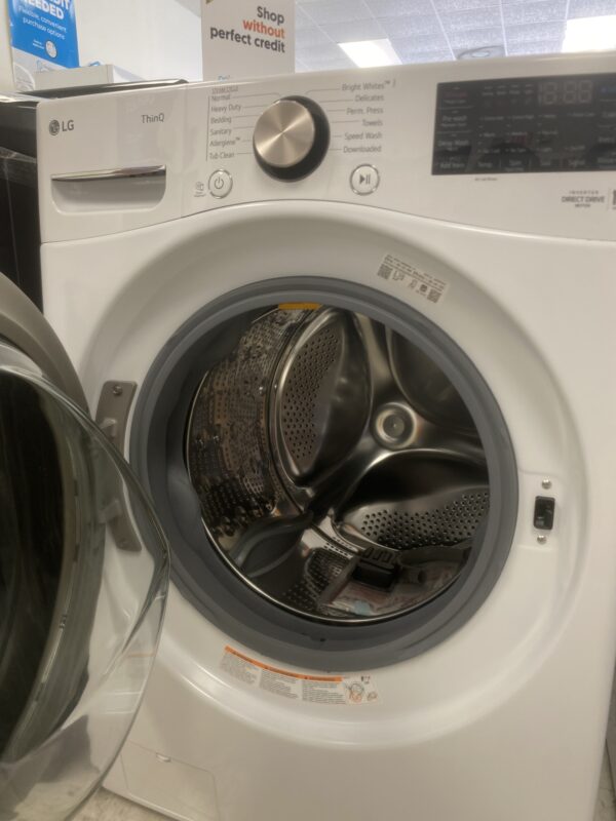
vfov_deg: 67.3
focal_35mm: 26
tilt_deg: -12.4
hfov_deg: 53.1
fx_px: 617
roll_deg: +0.3
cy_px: 410
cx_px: 308
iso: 80
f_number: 1.8
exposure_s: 1/66
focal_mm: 4.25
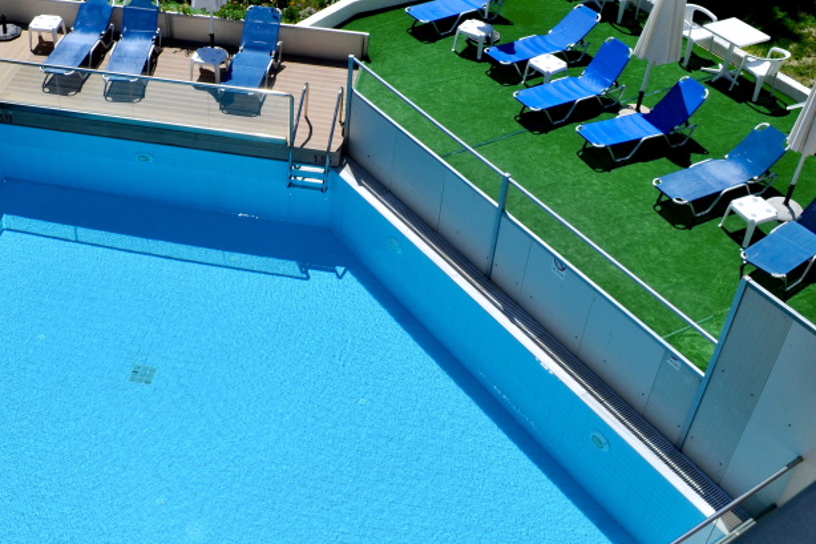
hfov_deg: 43.8
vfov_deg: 30.5
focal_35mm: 44
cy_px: 259
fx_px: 997
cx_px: 266
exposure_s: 1/500
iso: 320
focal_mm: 18
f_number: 11
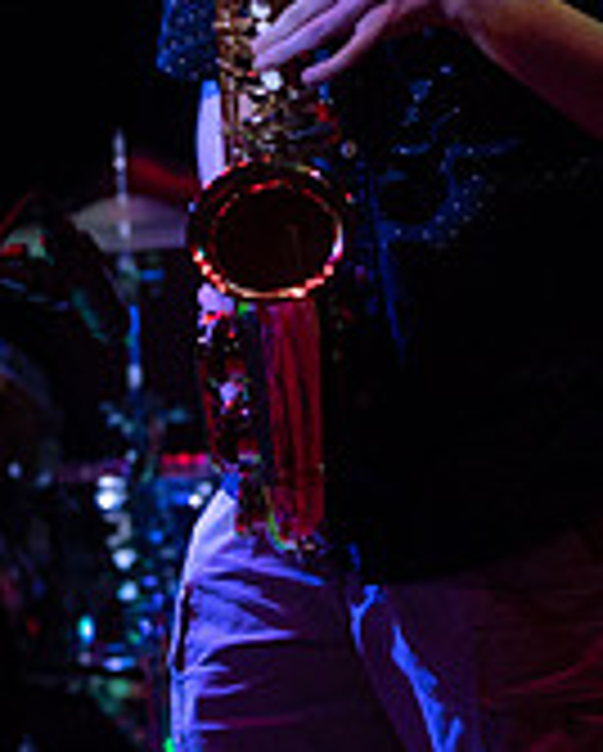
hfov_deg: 4.0
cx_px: 378
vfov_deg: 5.0
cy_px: 18
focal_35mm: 387
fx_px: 8618
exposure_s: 1/200
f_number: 2.8
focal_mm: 102
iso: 1600
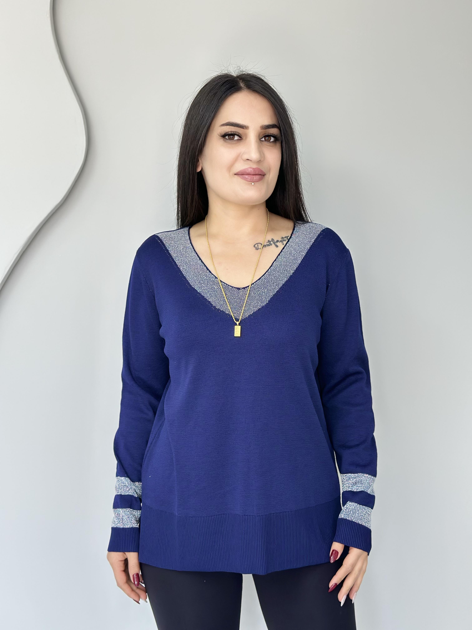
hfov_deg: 30.3
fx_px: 873
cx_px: 236
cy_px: 315
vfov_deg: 39.7
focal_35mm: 48
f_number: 1.78
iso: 100
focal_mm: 6.86
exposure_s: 1/100
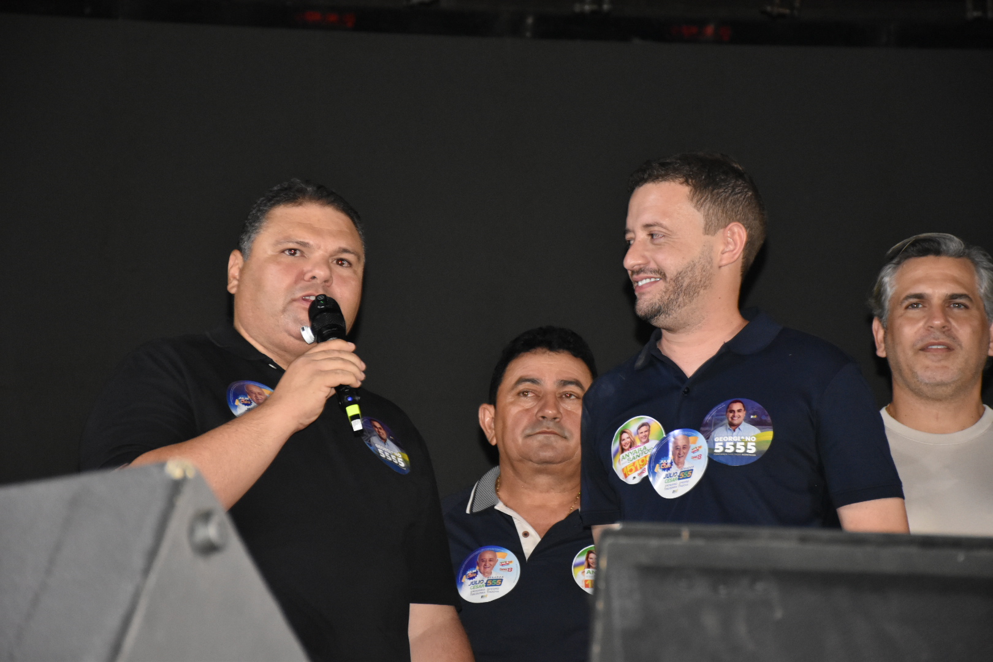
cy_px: 331
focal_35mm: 150
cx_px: 496
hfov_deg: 13.7
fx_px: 4137
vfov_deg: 9.1
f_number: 5.6
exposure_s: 1/100
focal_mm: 100
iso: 2500
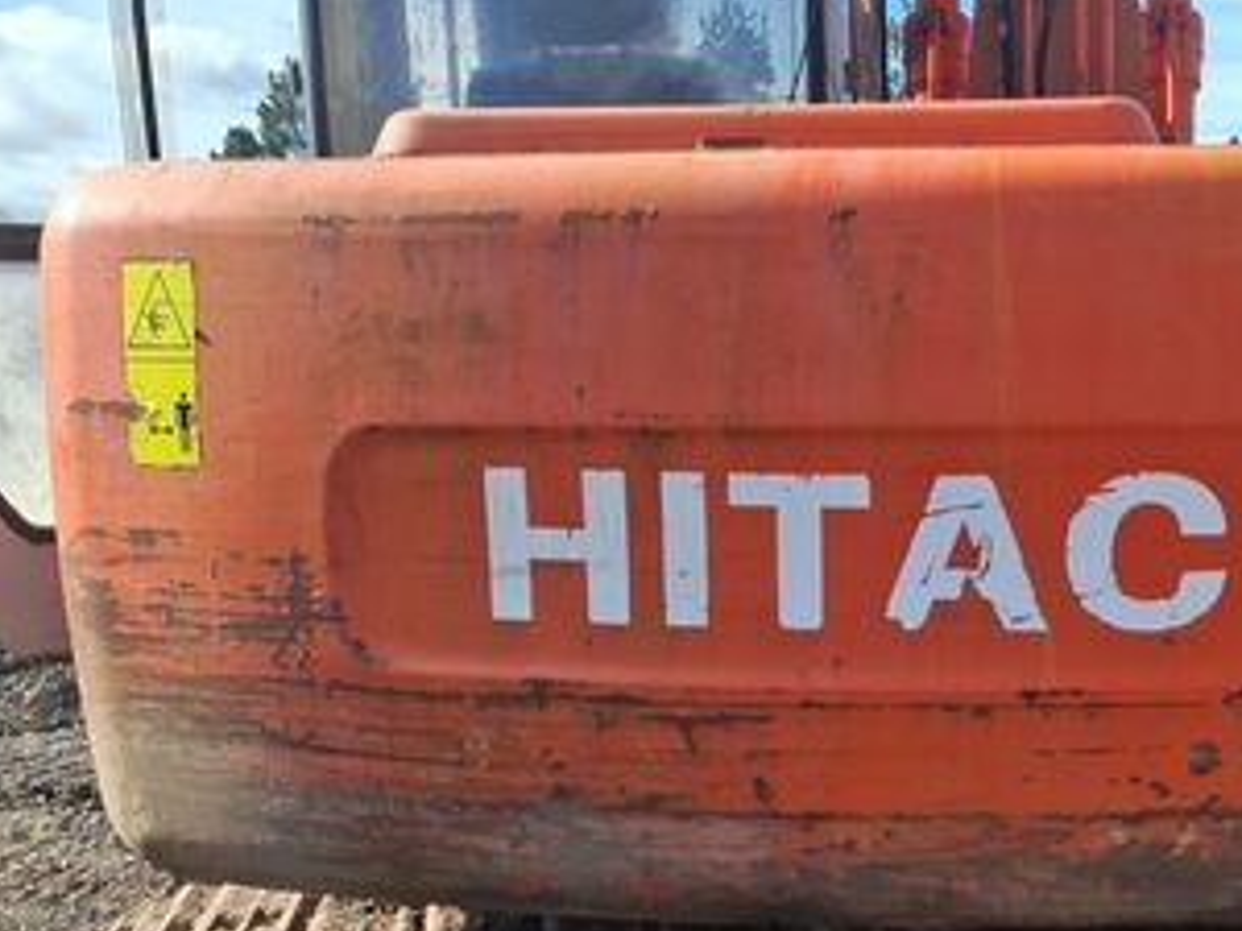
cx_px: 940
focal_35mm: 46
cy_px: 914
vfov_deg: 29.6
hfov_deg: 40.0
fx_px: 1650
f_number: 1.8
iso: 50
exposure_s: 1/1499
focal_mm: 5.54
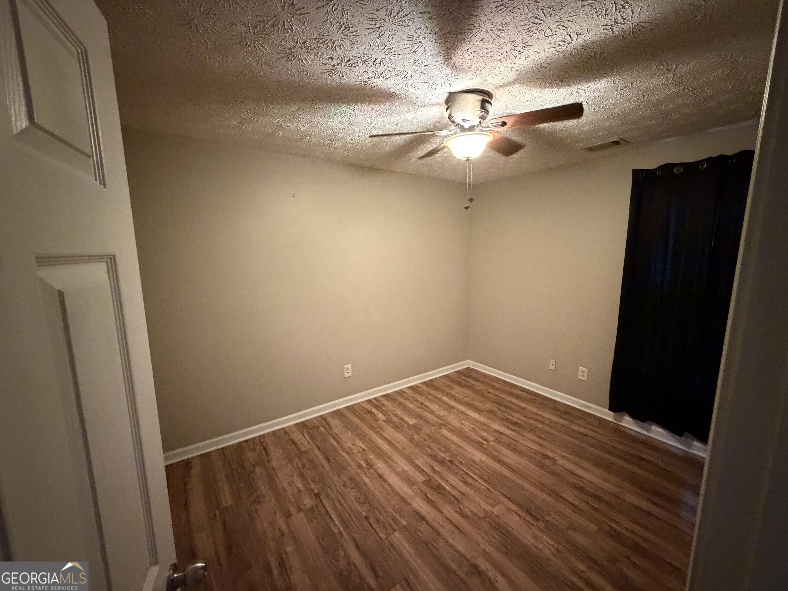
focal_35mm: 14
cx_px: 394
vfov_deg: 85.7
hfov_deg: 102.1
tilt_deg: -8.8
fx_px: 319
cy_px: 296
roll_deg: +1.2
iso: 1000
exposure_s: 1/40
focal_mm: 2.22
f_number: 2.2
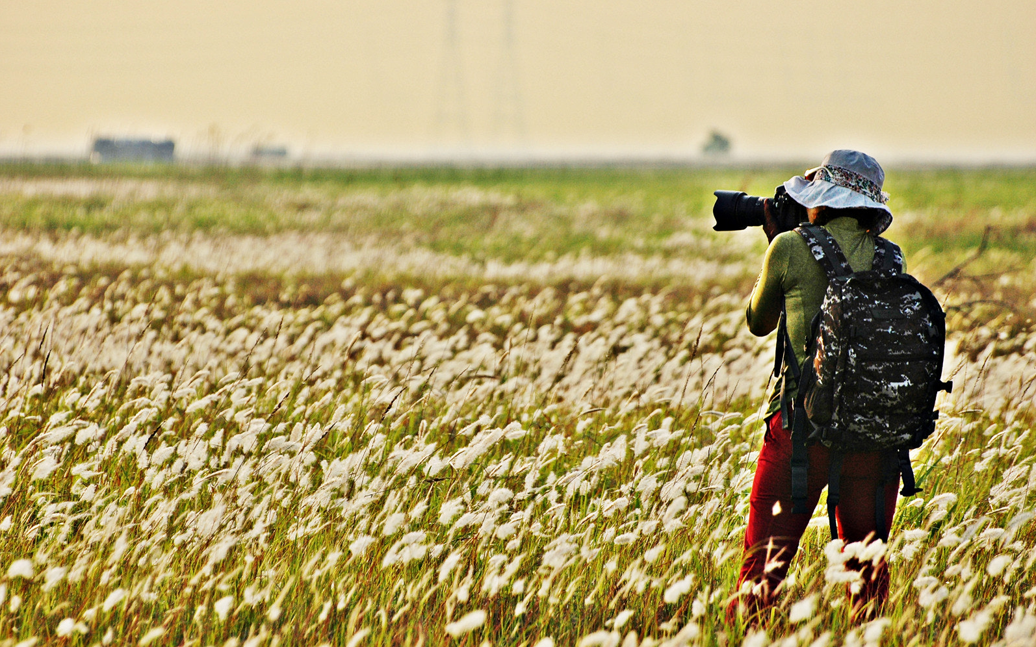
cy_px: 315
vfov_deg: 3.6
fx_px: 10390
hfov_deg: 5.7
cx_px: 519
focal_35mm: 368
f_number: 5.6
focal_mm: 240
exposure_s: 1/1000
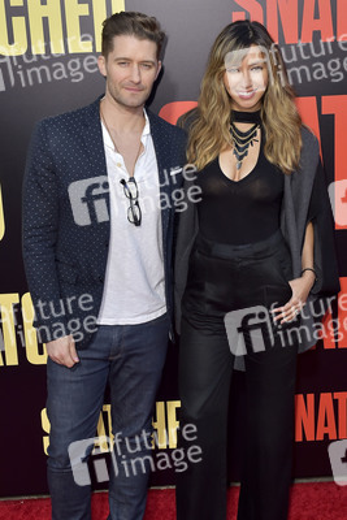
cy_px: 260
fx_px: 693
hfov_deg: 28.1
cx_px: 174
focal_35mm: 48
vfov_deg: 41.1
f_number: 6.3
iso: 500
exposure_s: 1/320
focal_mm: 48
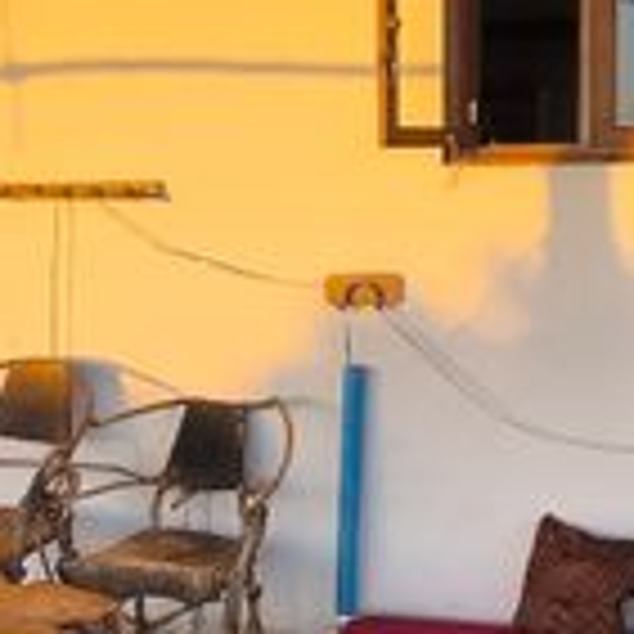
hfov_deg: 28.6
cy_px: 355
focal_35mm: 60
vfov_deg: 28.6
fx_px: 1243
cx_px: 297
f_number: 2.2
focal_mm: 1.65
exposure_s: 1/258
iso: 50
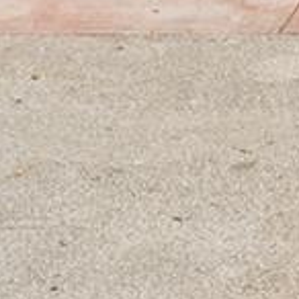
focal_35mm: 130
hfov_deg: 11.5
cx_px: 670
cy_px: -303
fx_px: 1270
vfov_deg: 11.9
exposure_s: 1/160
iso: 250
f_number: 11
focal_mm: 14
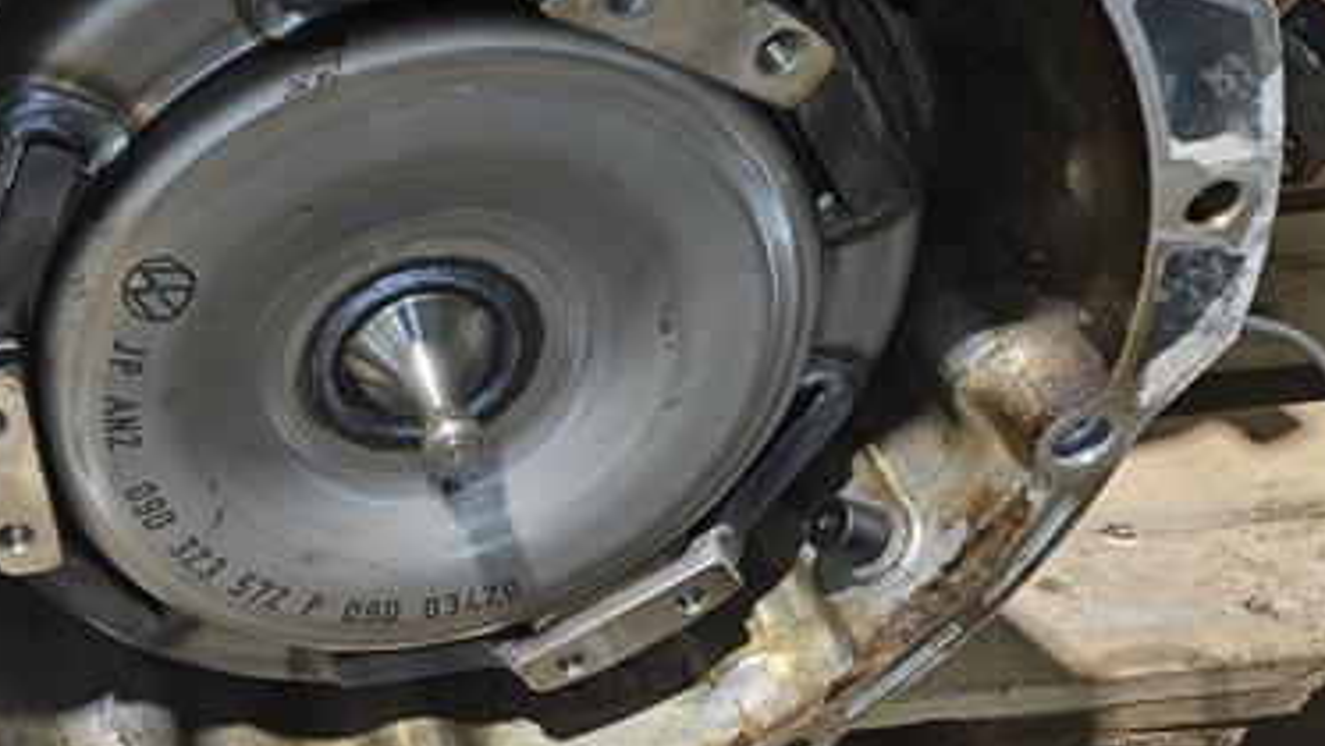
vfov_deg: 27.7
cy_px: 416
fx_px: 1511
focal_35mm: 43
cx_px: 227
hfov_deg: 44.6
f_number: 1.8
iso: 640
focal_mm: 5.4
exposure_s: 1/100
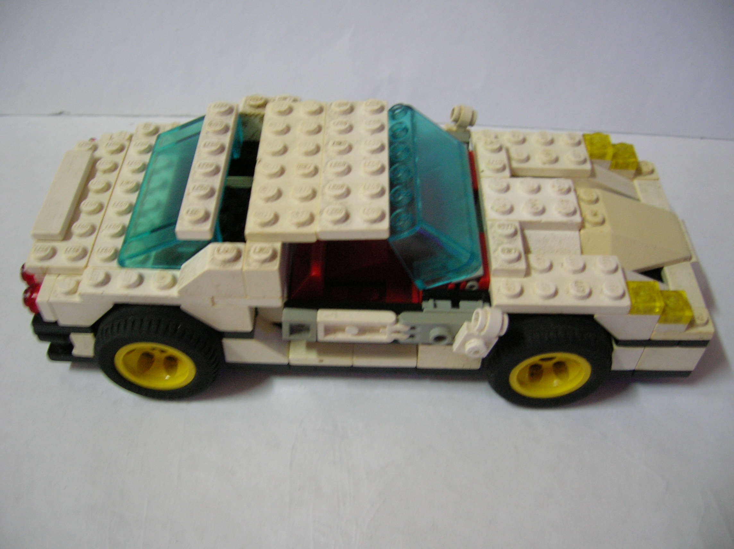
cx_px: 367
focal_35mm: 34
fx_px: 720
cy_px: 274
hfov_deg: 54.0
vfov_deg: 41.7
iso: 100
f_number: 2.9
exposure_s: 1/4.5
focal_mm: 5.7
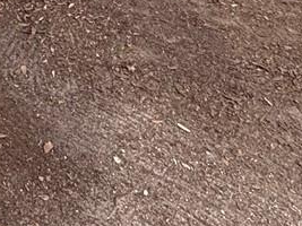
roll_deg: -1.6
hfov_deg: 21.3
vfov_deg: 12.1
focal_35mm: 84
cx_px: -83
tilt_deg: +3.3
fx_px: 733
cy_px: -386
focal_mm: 2.22
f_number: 2.2
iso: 64
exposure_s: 1/112
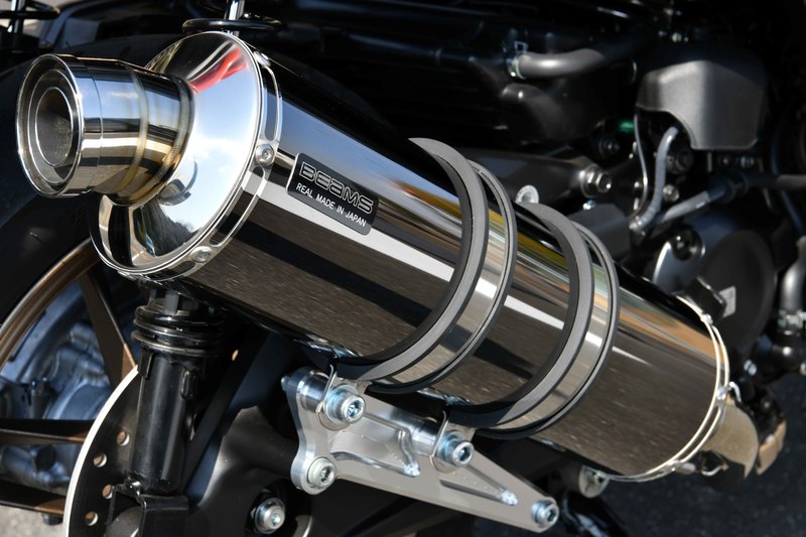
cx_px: 403
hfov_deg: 28.8
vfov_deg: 19.4
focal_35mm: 70
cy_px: 268
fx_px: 1567
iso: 640
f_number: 14
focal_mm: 70
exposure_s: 1/400
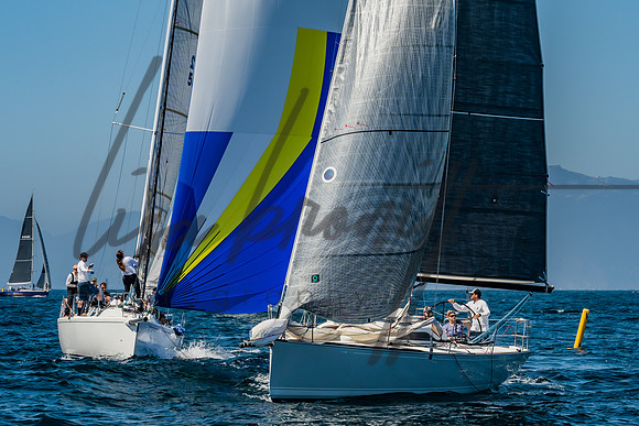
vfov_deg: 8.6
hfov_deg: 12.8
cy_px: 214
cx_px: 359
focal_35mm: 160
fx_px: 2843
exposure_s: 1/500
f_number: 6.3
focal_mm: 71
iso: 160
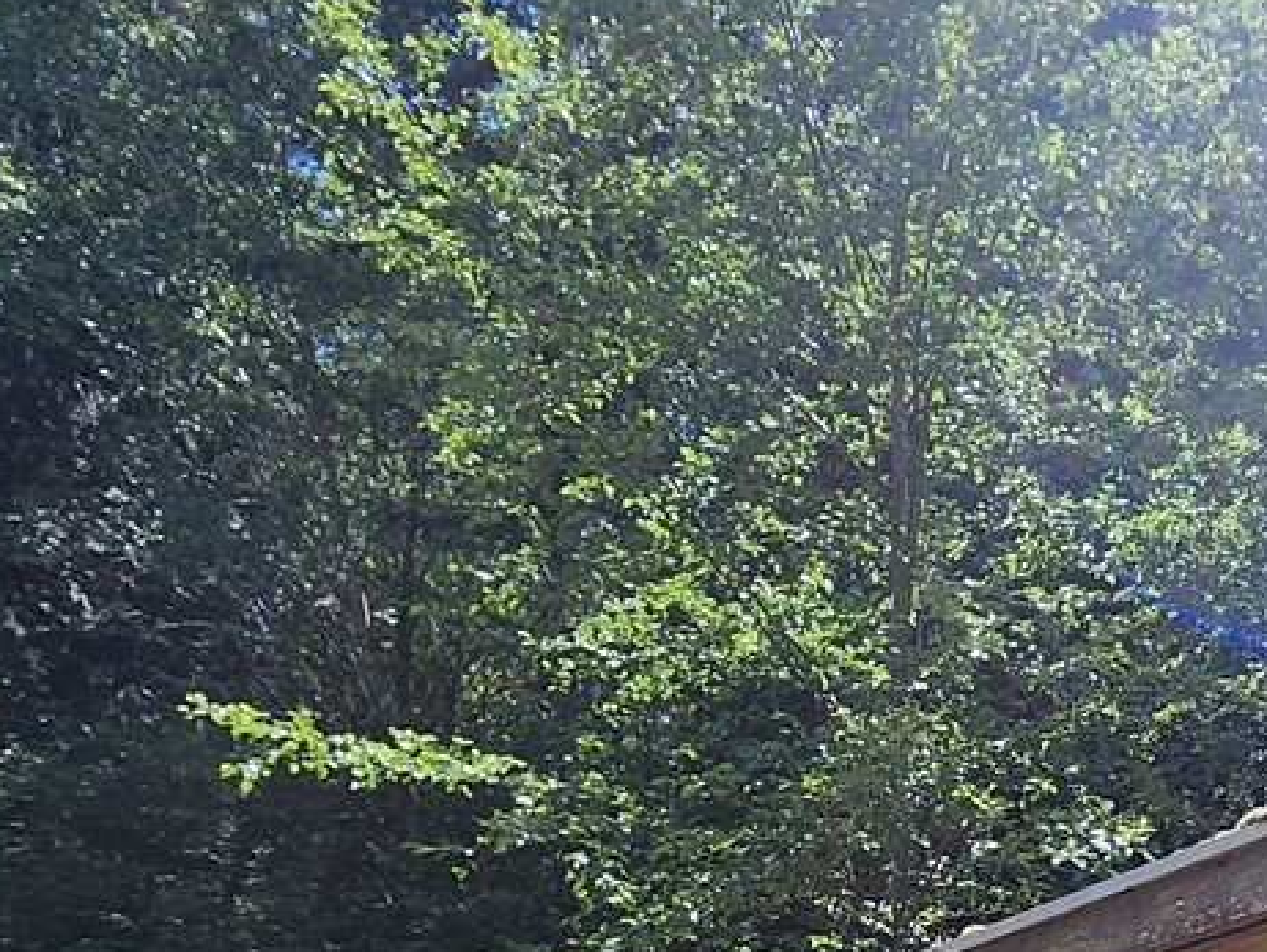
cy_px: 1268
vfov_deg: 26.7
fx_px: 1648
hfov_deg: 38.4
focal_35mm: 45
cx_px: 1196
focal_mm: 2.2
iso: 50
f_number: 2.2
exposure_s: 1/825
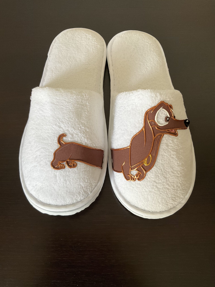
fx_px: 240
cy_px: 144
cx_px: 108
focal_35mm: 29
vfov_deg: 61.7
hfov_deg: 48.2
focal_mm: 3
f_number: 1.8
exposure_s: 1/65
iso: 64
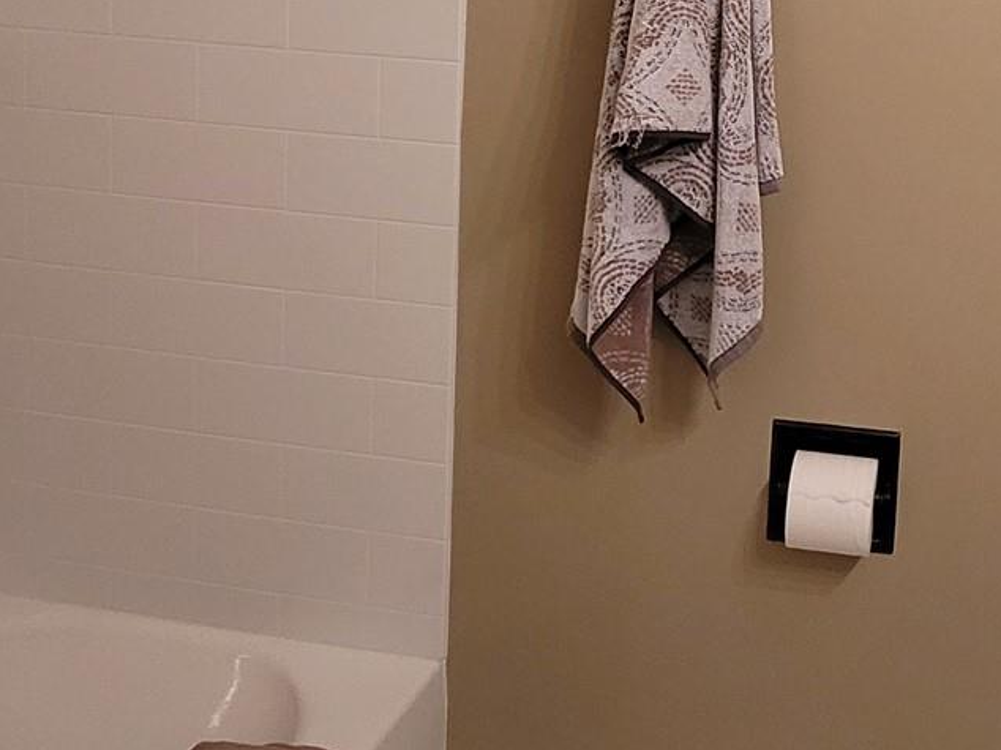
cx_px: 807
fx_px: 1214
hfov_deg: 42.7
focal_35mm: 42
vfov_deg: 32.8
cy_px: 96
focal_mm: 2.2
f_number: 2.2
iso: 400
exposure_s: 1/60
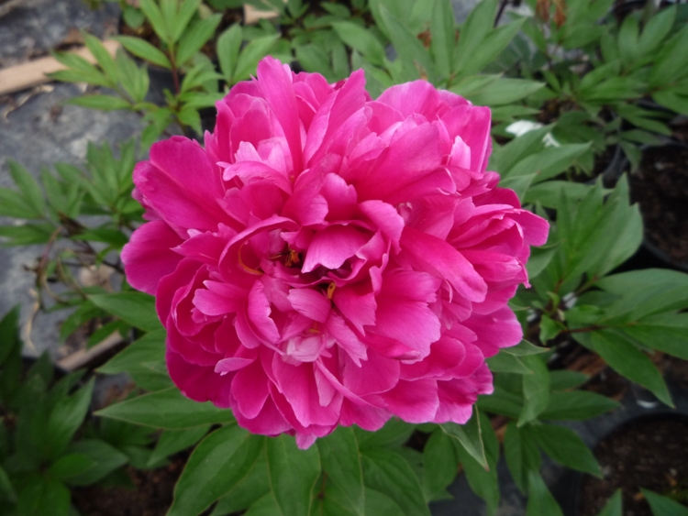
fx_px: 596
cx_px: 344
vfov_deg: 46.8
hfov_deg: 59.9
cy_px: 258
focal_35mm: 30
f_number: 4
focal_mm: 5.2
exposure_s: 1/200
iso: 200
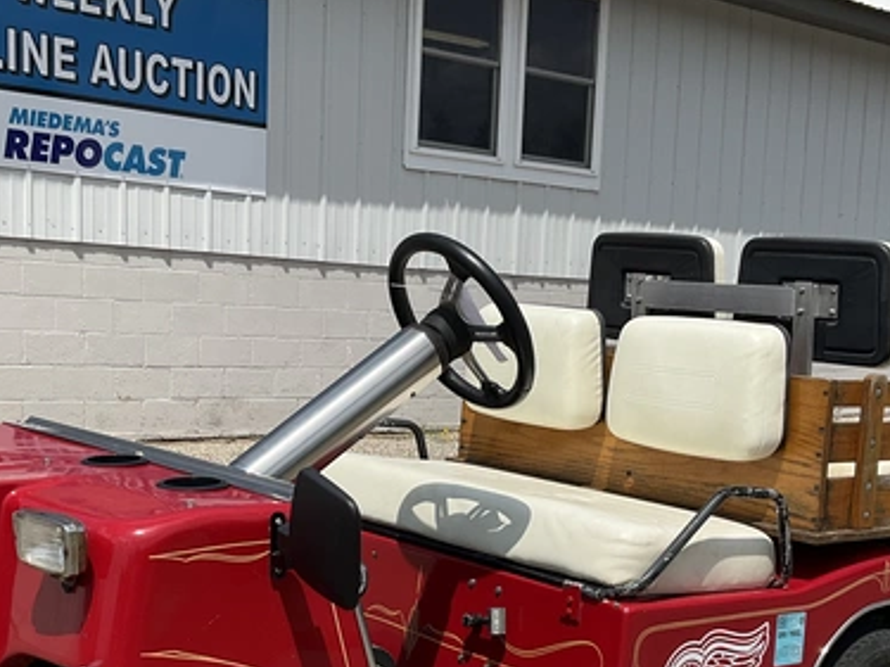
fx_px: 1491
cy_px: 568
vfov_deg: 24.7
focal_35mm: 58
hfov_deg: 33.2
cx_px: 418
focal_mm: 3
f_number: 1.8
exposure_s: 1/3125
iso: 25
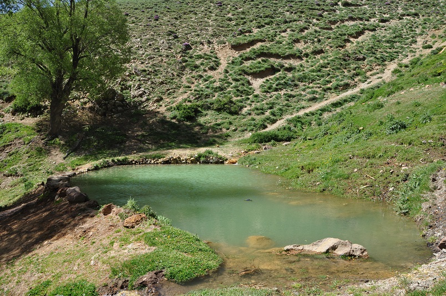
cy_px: 148
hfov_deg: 67.4
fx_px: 334
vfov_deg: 47.8
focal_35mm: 27
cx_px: 223
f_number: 10
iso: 280
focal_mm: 18
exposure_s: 1/250
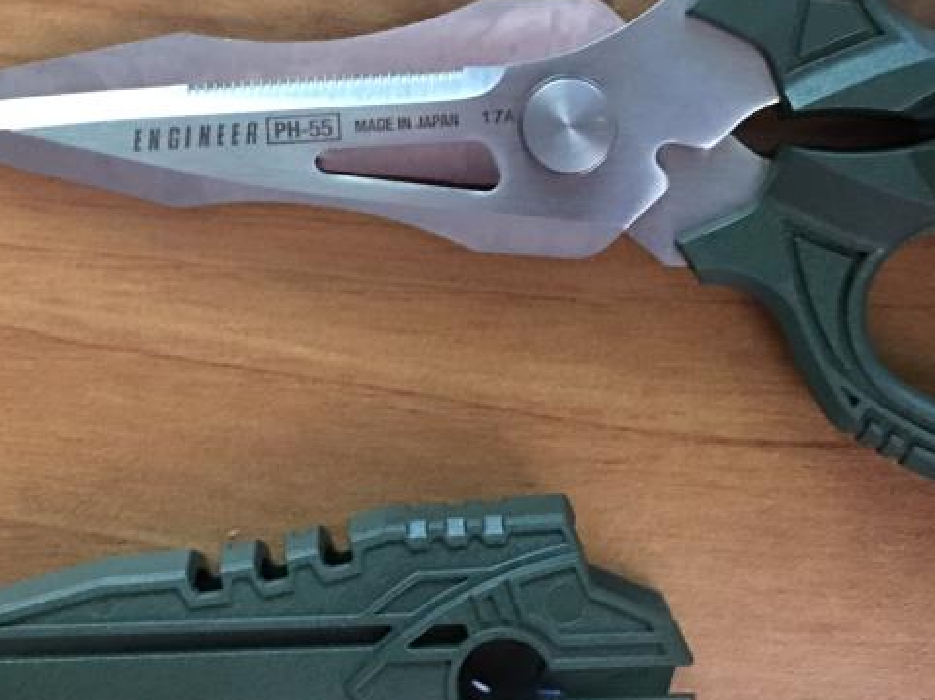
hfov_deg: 31.2
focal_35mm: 62
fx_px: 1674
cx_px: 451
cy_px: 230
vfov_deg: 23.5
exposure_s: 1/4
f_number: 2.2
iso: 160
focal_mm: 4.15
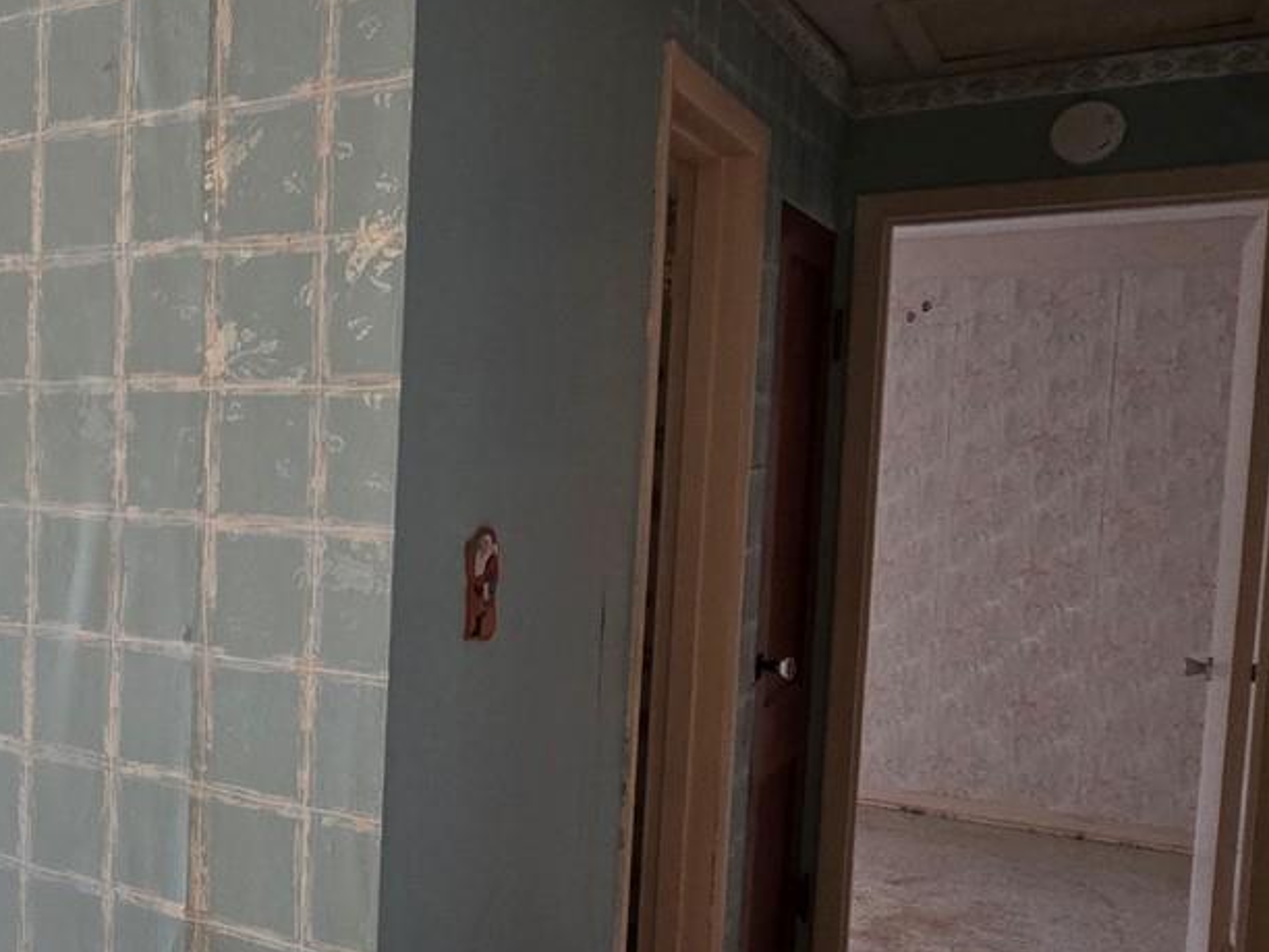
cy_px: 525
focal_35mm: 34
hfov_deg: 46.8
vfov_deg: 41.7
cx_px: 58
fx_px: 1246
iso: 200
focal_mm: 2.2
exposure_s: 1/60
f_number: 2.2
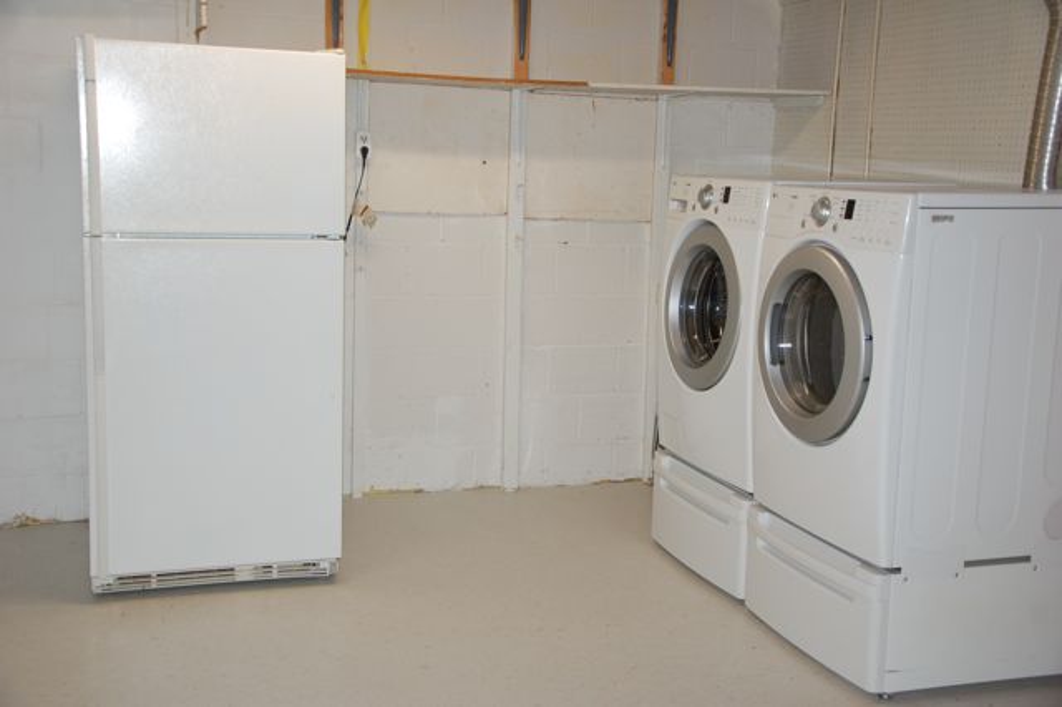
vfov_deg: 31.9
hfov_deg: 46.4
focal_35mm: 42
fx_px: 1238
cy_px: 354
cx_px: 531
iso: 400
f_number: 4.2
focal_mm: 28
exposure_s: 1/60
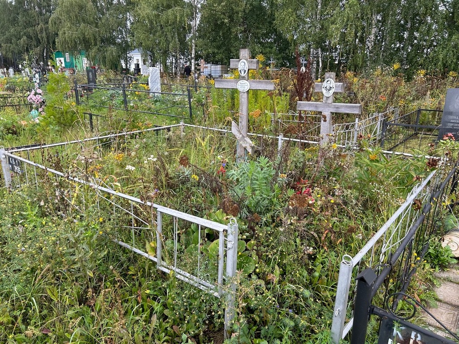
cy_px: 172
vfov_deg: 53.1
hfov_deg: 67.3
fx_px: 345
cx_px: 230
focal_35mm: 26
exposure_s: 1/395
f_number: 1.5
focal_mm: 5.7
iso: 50
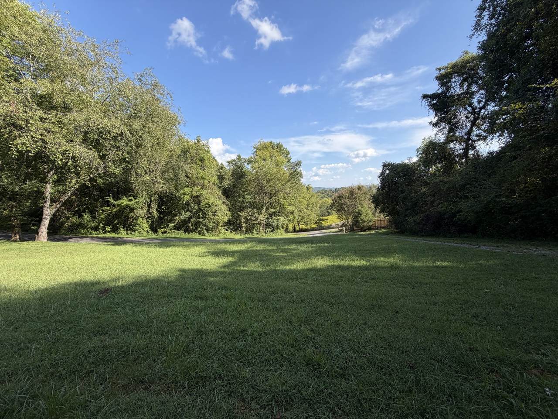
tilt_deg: -6.5
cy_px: 210
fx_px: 226
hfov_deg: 102.1
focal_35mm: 14
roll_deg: +1.6
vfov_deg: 85.7
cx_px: 279
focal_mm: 2.22
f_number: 2.2
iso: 40
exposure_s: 1/726
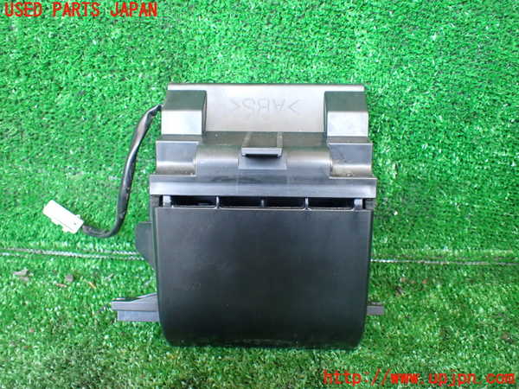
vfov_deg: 46.8
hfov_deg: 60.0
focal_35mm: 30
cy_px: 194
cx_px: 260
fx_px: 450
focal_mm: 5.4
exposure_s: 1/100
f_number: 2.3
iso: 800
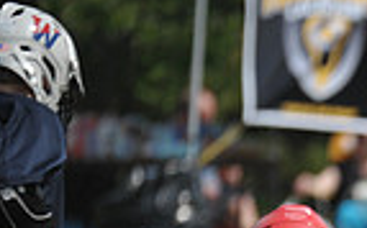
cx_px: 701
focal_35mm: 1447
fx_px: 14456
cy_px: 407
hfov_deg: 1.5
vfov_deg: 0.9
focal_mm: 350
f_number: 4
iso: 640
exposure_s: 1/4000
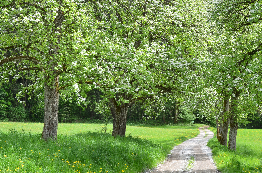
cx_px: 131
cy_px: 86
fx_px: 436
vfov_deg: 22.5
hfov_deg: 33.5
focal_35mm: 60
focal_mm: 40
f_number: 11
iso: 640
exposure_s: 1/160
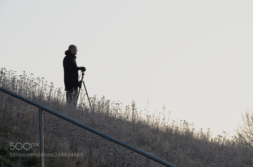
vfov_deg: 8.7
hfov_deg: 13.1
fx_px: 1104
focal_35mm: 158
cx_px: 126
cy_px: 84
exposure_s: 1/125
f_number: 11
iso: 200
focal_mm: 105
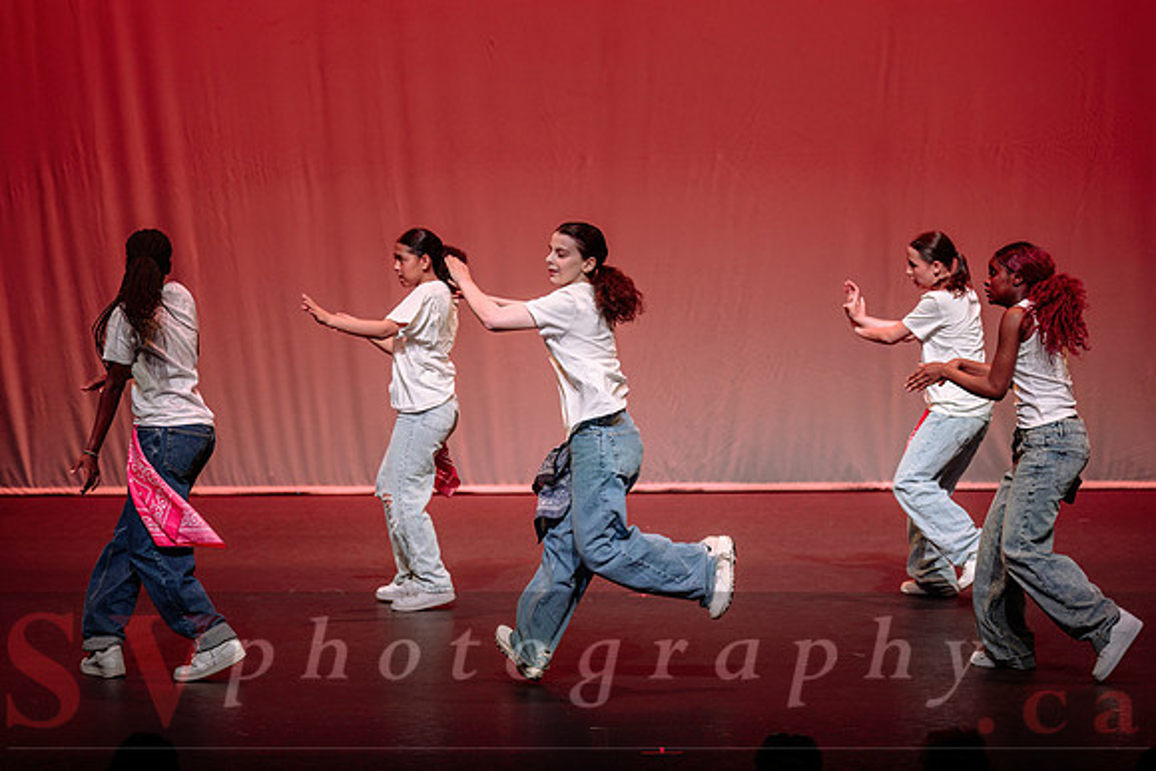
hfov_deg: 15.5
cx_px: 556
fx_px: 4258
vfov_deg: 10.4
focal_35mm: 133
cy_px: 366
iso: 1250
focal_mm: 122
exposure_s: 1/500
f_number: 2.8
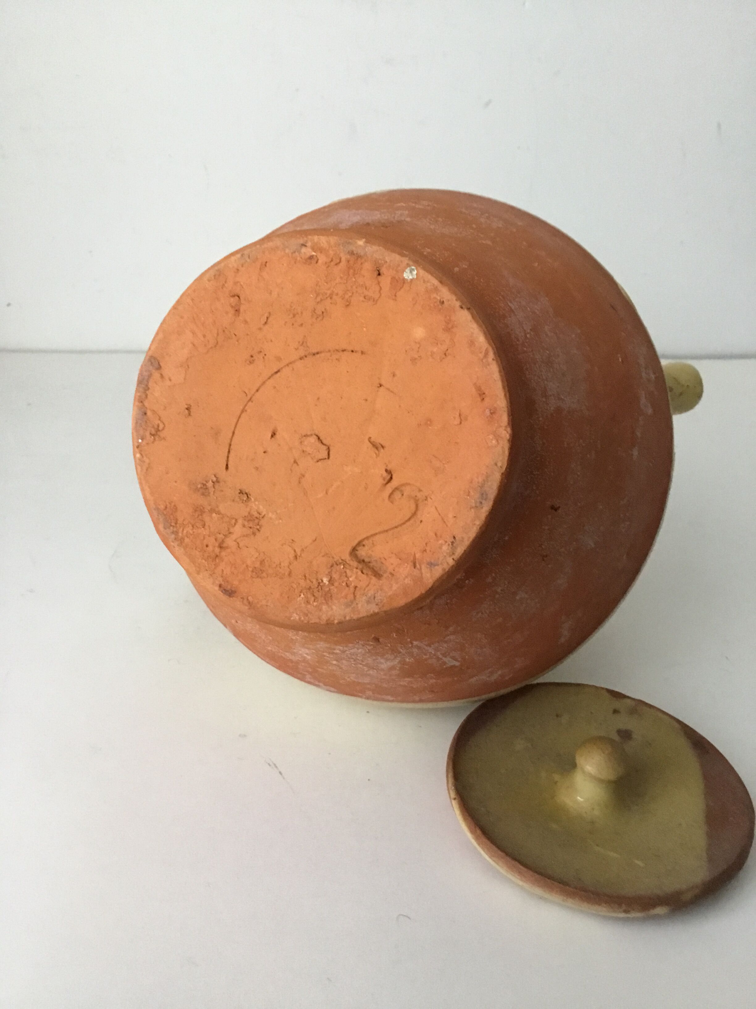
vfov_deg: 58.4
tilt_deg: -26.2
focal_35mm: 31
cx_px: 378
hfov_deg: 45.4
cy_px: 504
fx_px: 903
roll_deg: -0.8
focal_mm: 3.3
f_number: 2.4
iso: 200
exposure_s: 1/33
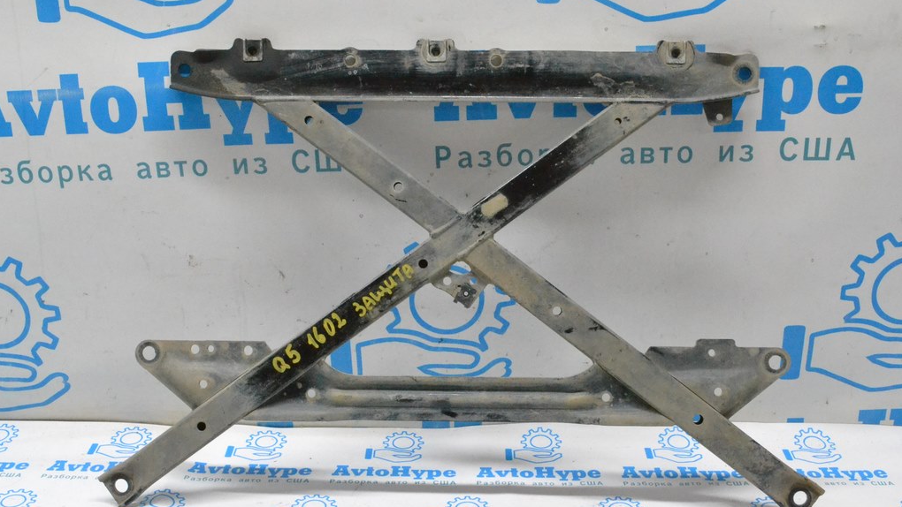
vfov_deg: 29.0
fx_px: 981
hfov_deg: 49.4
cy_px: 280
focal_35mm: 41
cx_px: 451
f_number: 13
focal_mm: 26
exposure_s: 1/100
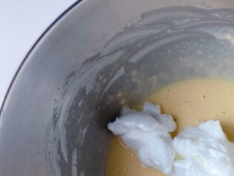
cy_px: 166
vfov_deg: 26.4
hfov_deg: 34.2
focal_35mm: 53
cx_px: 210
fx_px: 358
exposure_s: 1/100
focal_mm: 3.99
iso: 32
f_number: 1.8
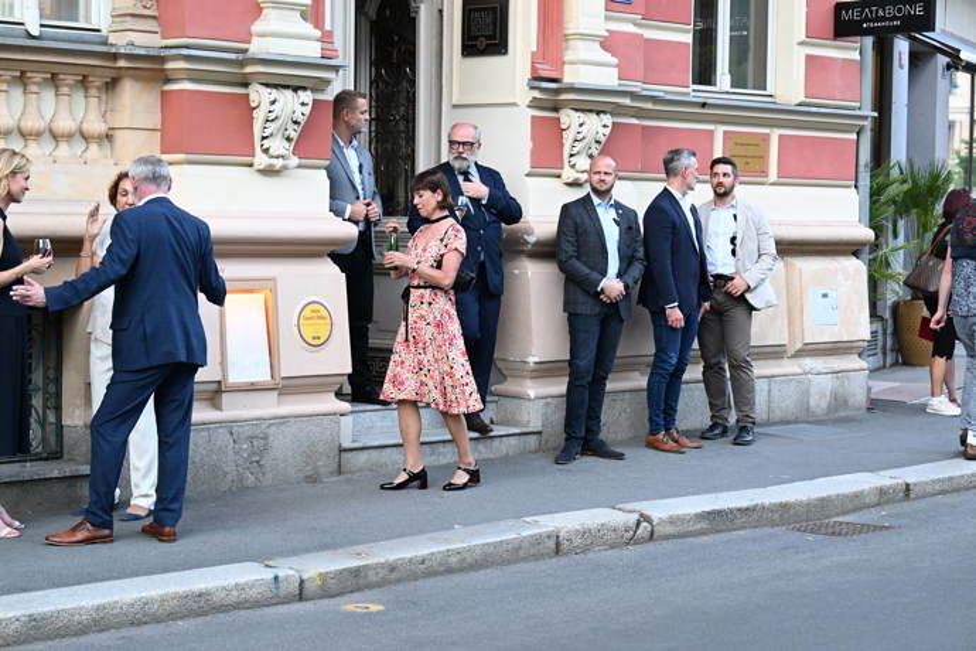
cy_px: 326
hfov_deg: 26.7
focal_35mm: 76
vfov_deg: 17.9
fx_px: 2060
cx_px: 488
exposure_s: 1/500
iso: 2500
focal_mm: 76
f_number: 4.5
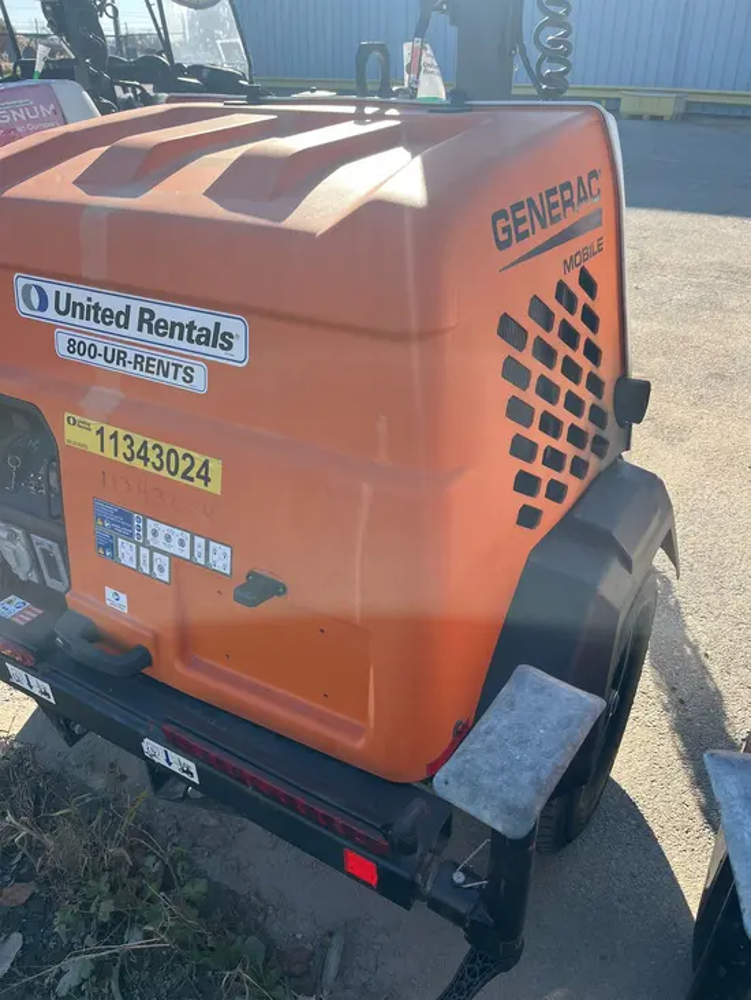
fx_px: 752
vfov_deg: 67.3
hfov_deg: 53.1
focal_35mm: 26
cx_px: 376
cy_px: 500
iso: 50
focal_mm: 5.1
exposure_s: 1/1028
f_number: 1.6
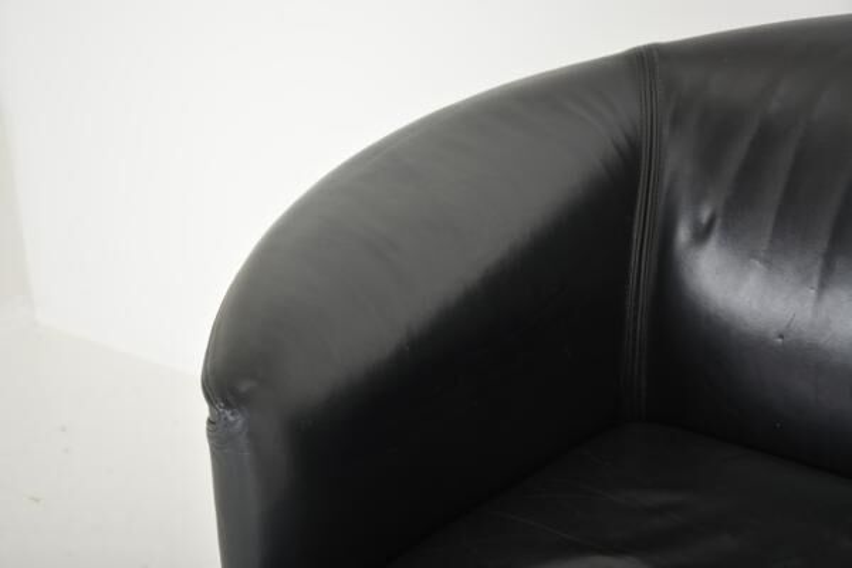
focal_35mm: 51
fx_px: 1207
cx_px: 426
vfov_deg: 26.5
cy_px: 284
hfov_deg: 38.9
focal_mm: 34
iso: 250
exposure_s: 1/160
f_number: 4.5
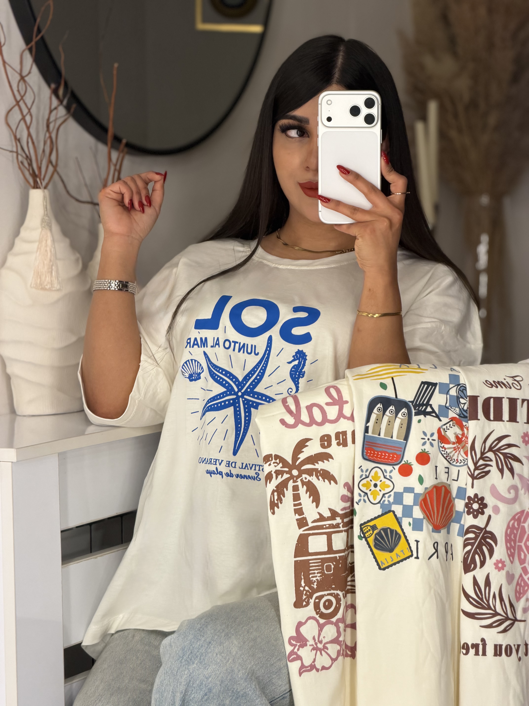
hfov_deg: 14.8
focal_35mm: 100
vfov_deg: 19.6
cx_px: 264
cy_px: 353
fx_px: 2038
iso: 100
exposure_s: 1/100
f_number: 2.8
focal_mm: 16.89
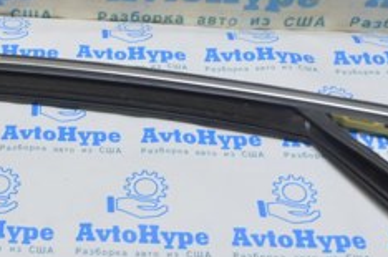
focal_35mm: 74
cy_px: 74
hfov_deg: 26.1
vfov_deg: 18.3
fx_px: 796
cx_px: 7
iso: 400
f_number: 5.6
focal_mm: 18
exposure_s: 1/20
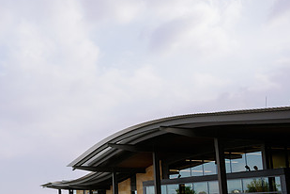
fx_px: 362
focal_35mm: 45
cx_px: 26
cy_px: 153
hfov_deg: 40.2
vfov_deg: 29.2
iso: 800
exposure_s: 1/1000
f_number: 5.6
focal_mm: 24
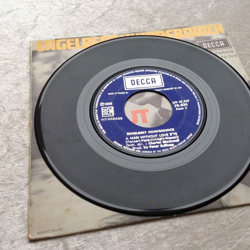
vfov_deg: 40.0
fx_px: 343
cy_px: 126
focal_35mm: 42
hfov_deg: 39.9
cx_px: 142
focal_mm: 4.28
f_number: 2.4
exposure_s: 1/30
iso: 50
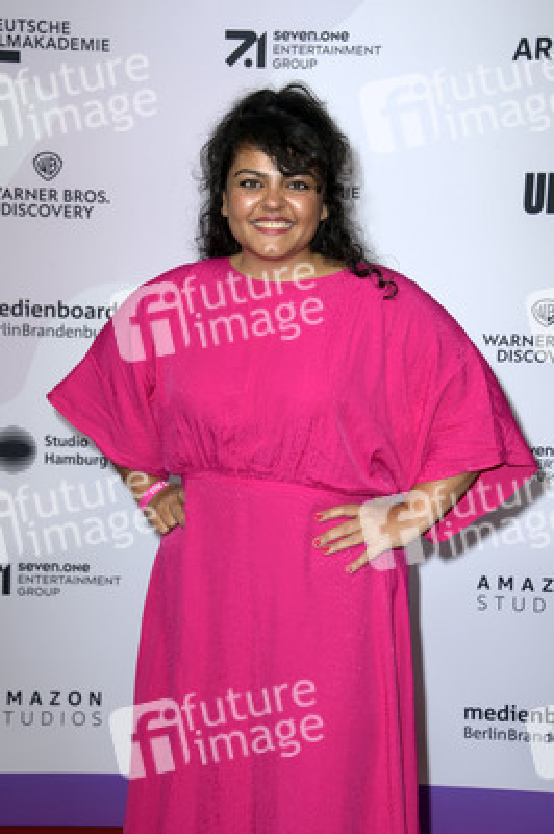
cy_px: 417
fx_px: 1572
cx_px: 277
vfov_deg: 29.7
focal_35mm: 68
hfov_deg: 20.0
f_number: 6.3
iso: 400
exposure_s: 1/250
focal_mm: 68
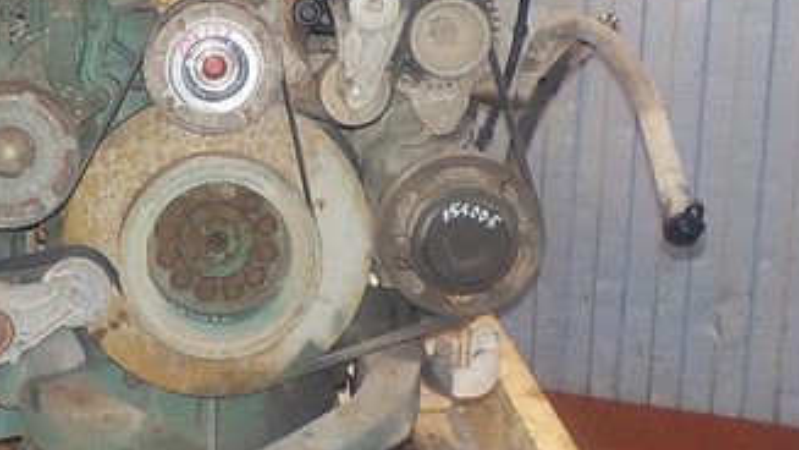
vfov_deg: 18.5
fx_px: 1356
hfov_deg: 32.1
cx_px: 186
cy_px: 42
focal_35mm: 64
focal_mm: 4.1
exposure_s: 1/30
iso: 220
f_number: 3.3
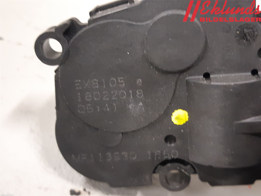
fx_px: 196
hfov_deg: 67.3
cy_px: 98
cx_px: 130
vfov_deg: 53.1
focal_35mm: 26
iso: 250
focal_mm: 3.93
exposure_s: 1/25
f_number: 1.7
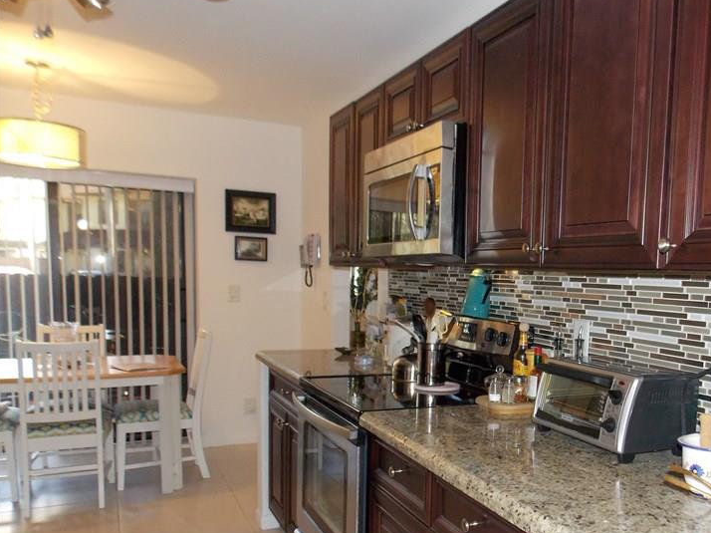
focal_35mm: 33
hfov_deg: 53.6
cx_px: 506
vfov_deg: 42.3
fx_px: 678
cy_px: 356
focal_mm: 4
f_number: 3.1
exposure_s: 1/30
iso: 200
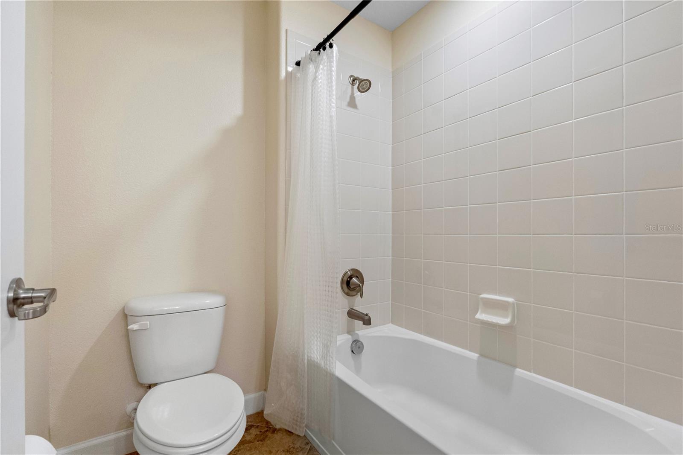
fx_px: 303
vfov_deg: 73.7
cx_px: 342
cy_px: 228
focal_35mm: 16
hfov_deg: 96.7
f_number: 11
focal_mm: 16
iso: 1600
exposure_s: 1/6
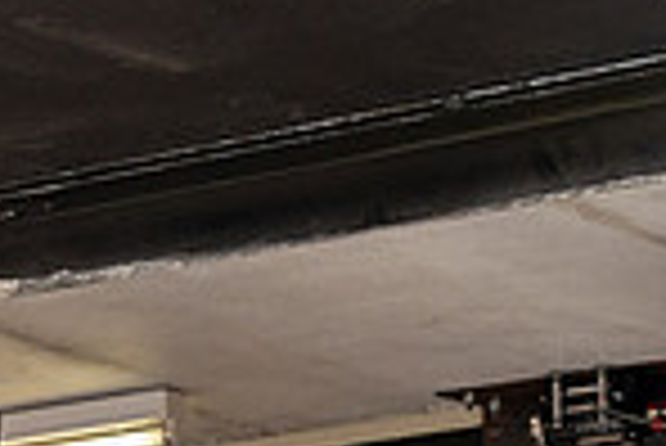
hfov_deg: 7.3
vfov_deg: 4.9
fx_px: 5092
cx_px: -531
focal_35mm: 275
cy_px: 809
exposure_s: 1/800
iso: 1600
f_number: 5.6
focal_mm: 70
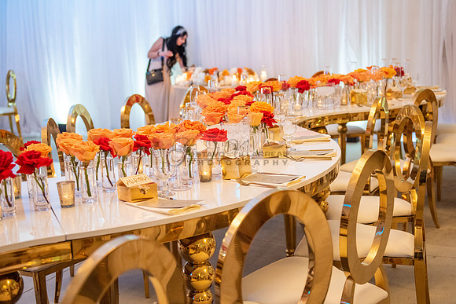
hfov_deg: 36.0
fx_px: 700
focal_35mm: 55
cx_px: 249
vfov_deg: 24.5
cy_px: 163
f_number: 3.2
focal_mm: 45
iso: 1600
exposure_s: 1/125
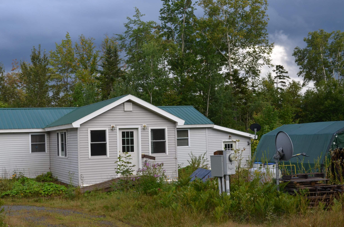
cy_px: 124
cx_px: 137
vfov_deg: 24.1
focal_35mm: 56
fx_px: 534
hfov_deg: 35.6
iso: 200
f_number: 6.3
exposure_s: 1/160
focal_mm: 30
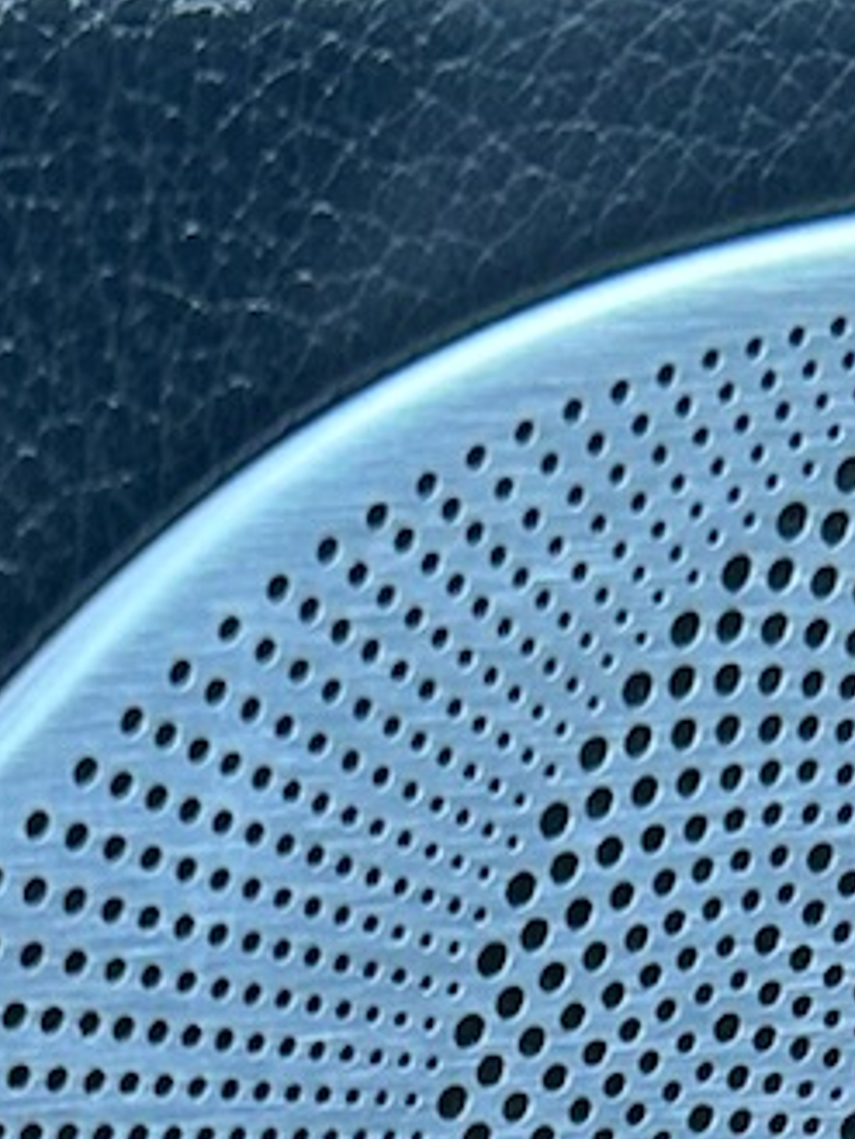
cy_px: 2236
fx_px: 5332
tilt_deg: -35.0
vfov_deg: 11.1
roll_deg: +0.4
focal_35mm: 162
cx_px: 284
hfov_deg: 9.2
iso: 100
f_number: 1.5
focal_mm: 5.7
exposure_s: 1/121
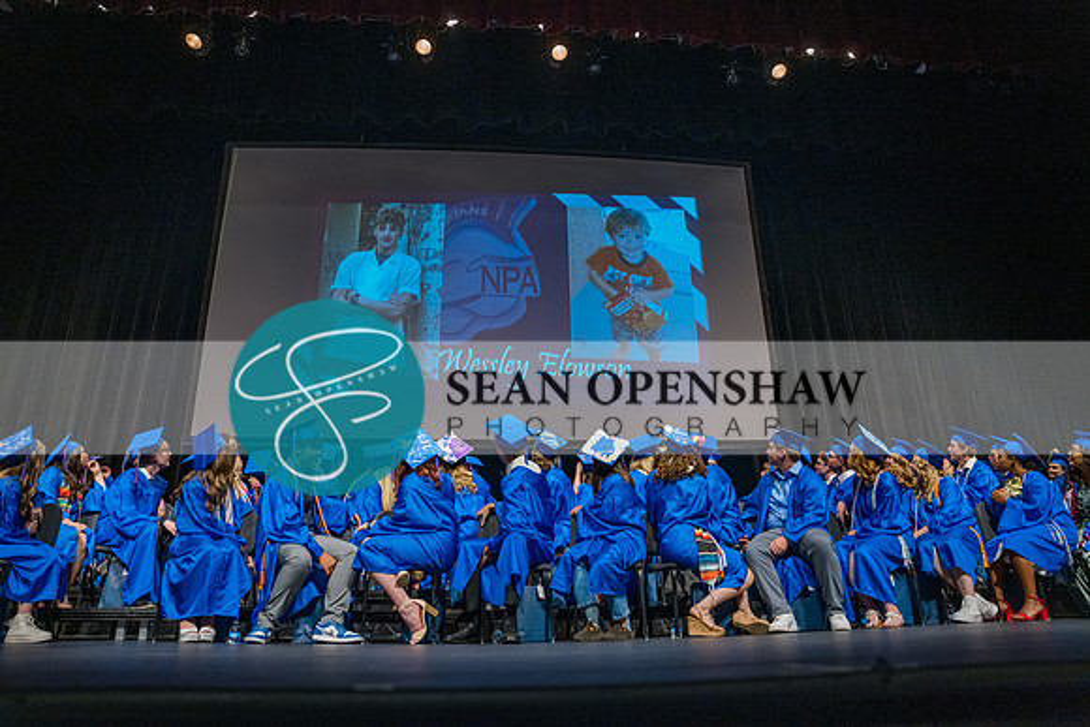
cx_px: 545
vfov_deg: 53.2
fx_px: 727
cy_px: 364
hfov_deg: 73.7
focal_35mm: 24
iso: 2500
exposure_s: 1/160
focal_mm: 24
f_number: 3.2
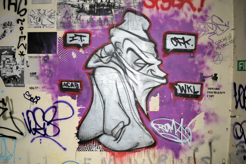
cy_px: 82
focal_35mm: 27
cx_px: 123
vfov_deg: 47.9
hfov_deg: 67.4
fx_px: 184
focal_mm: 18
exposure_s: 1/60
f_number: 3.5
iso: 1400
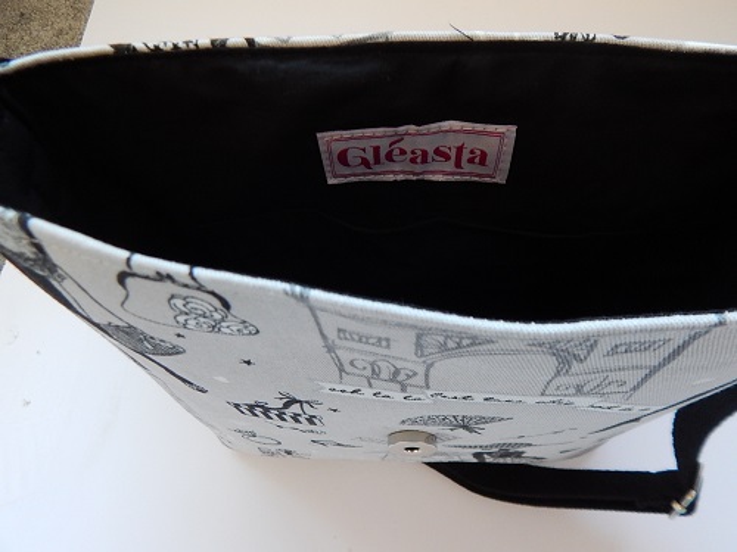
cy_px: 276
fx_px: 490
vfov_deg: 58.9
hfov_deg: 73.9
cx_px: 368
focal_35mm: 23
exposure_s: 1/25
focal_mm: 4
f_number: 3
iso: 400
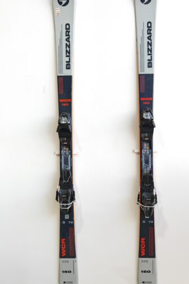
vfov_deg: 48.4
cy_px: 142
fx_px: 315
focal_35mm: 40
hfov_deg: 33.4
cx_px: 106
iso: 55
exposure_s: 1/100
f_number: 1.68
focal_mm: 6.57
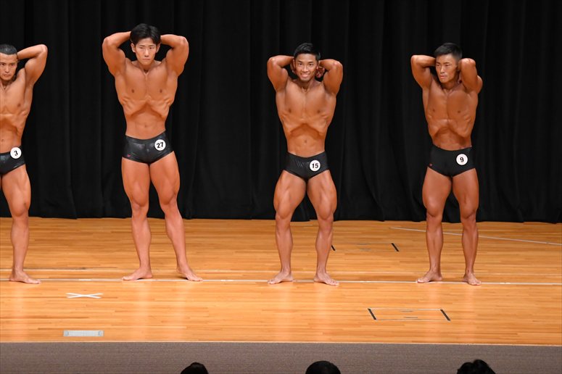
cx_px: 281
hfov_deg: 10.2
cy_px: 187
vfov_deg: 6.8
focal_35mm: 202
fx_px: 3152
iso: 4000
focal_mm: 135
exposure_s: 1/400
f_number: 5.6
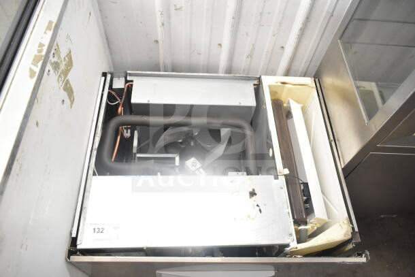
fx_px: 311
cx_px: 208
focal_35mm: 27
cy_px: 138
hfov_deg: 67.4
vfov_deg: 48.0
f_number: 3.5
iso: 1600
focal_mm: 18
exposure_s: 1/40
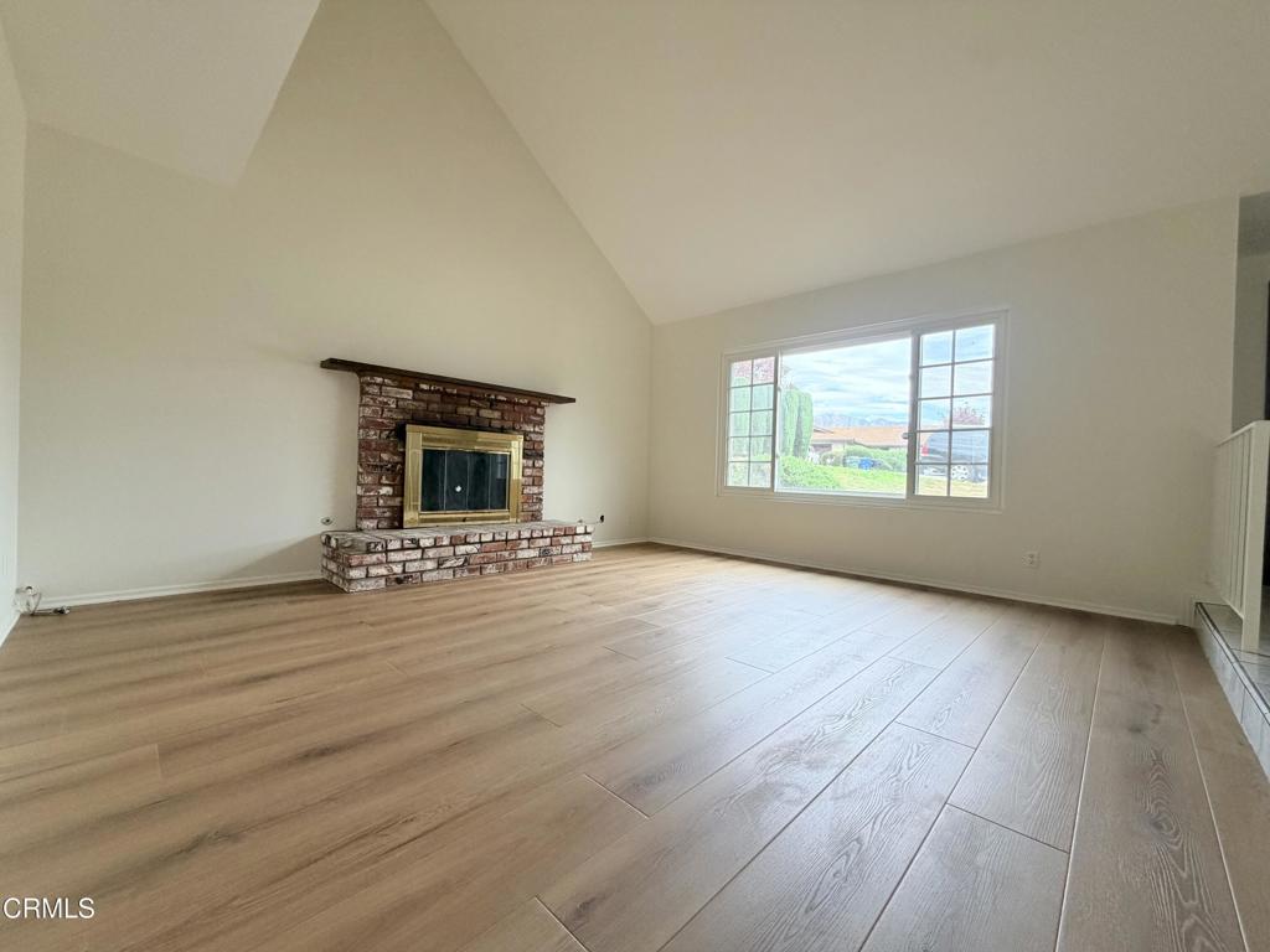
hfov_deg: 102.1
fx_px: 514
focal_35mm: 14
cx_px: 635
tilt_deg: -0.7
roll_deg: -1.3
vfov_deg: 85.7
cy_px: 476
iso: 200
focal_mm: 2.22
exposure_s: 1/121
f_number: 2.2
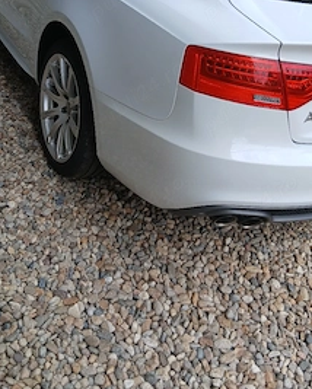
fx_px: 438
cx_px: 166
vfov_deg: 46.8
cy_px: 115
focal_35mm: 38
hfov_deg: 39.2
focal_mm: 3.98
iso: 20
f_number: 1.8
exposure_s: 1/333
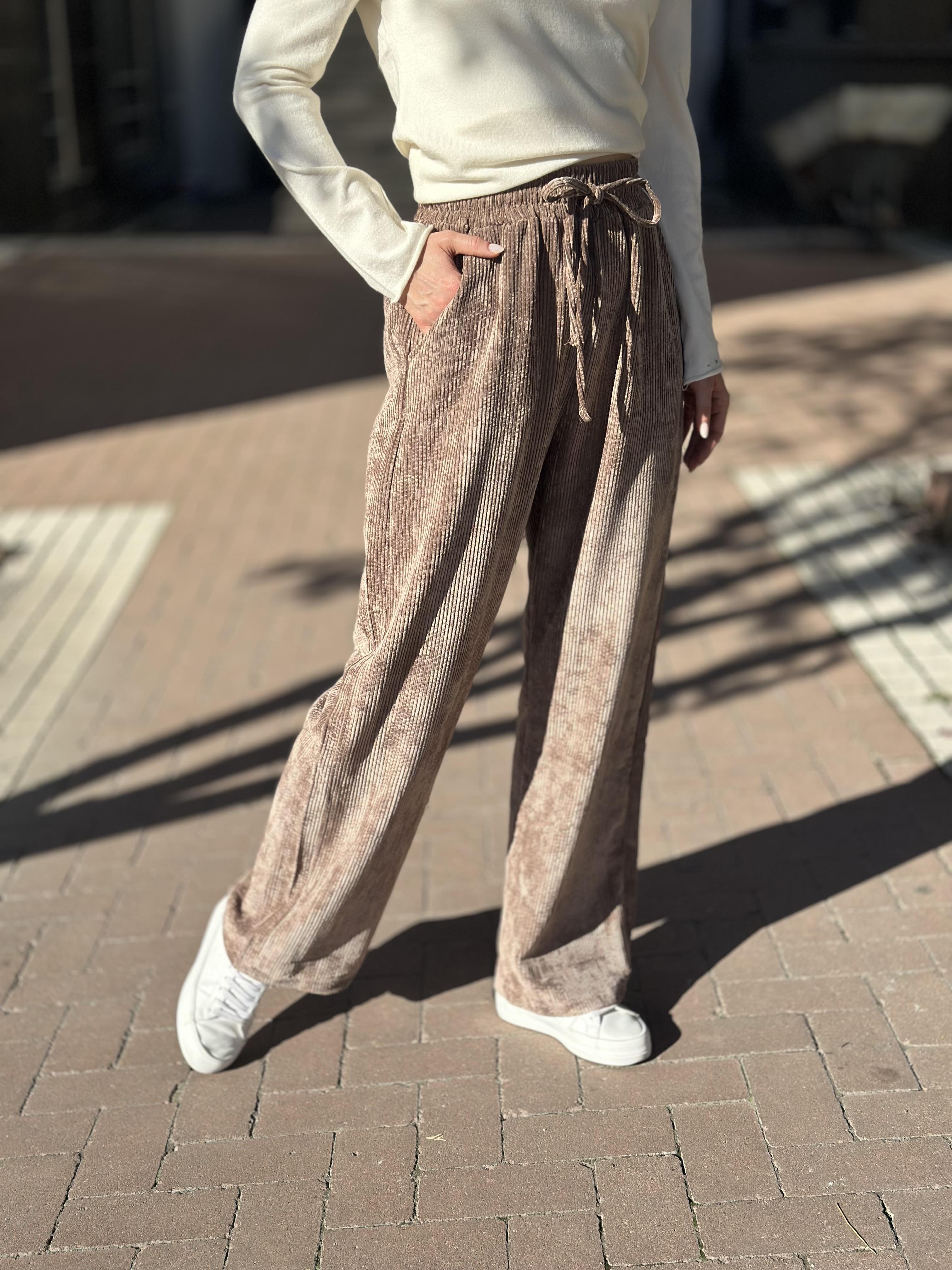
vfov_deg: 39.7
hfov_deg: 30.3
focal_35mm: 48
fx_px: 1760
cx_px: 476
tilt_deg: -18.6
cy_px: 635
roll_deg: +0.4
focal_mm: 6.86
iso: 100
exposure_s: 1/5263
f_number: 1.78
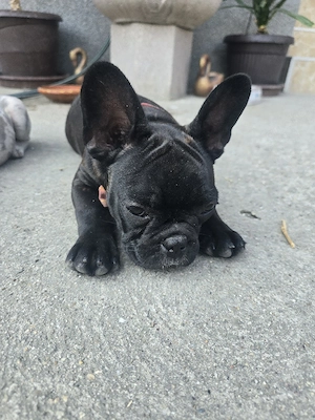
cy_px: 210
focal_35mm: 23
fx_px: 279
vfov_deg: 73.9
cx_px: 158
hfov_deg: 58.9
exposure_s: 1/182
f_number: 1.7
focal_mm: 6.3
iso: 50
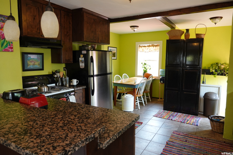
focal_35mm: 24
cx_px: 116
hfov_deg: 73.7
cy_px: 78
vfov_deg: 53.2
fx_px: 155
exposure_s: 1/30
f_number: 2.5
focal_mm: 8.8
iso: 200
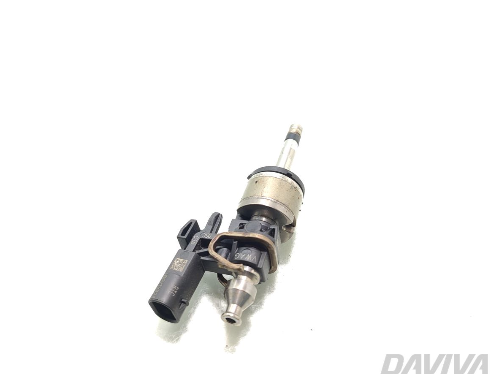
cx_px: 231
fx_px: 375
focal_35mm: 26
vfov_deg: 53.0
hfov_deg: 67.2
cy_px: 185
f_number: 1.89
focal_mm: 5.89
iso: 320
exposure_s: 1/100
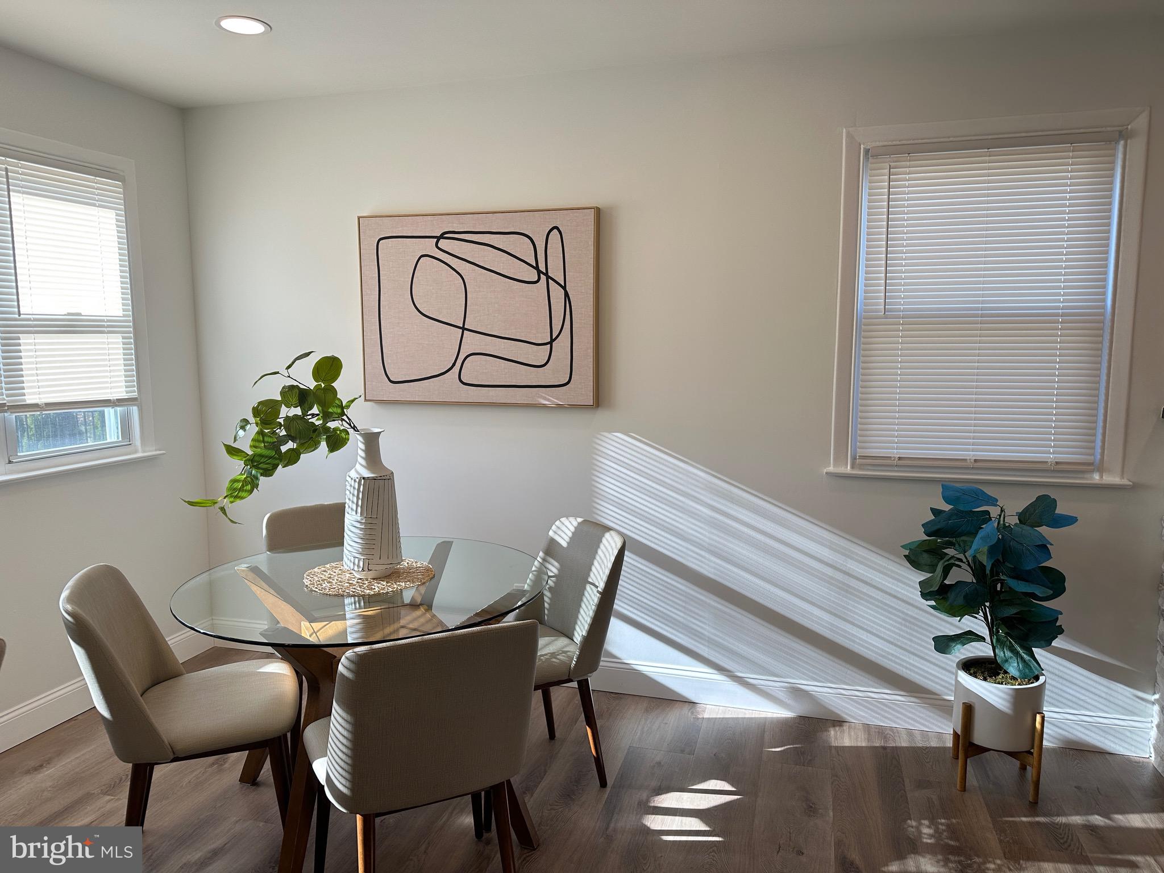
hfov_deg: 71.6
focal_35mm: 24
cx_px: 582
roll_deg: +0.1
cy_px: 436
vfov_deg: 56.8
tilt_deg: -7.2
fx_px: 807
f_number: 1.78
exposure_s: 1/322
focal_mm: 6.86
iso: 80
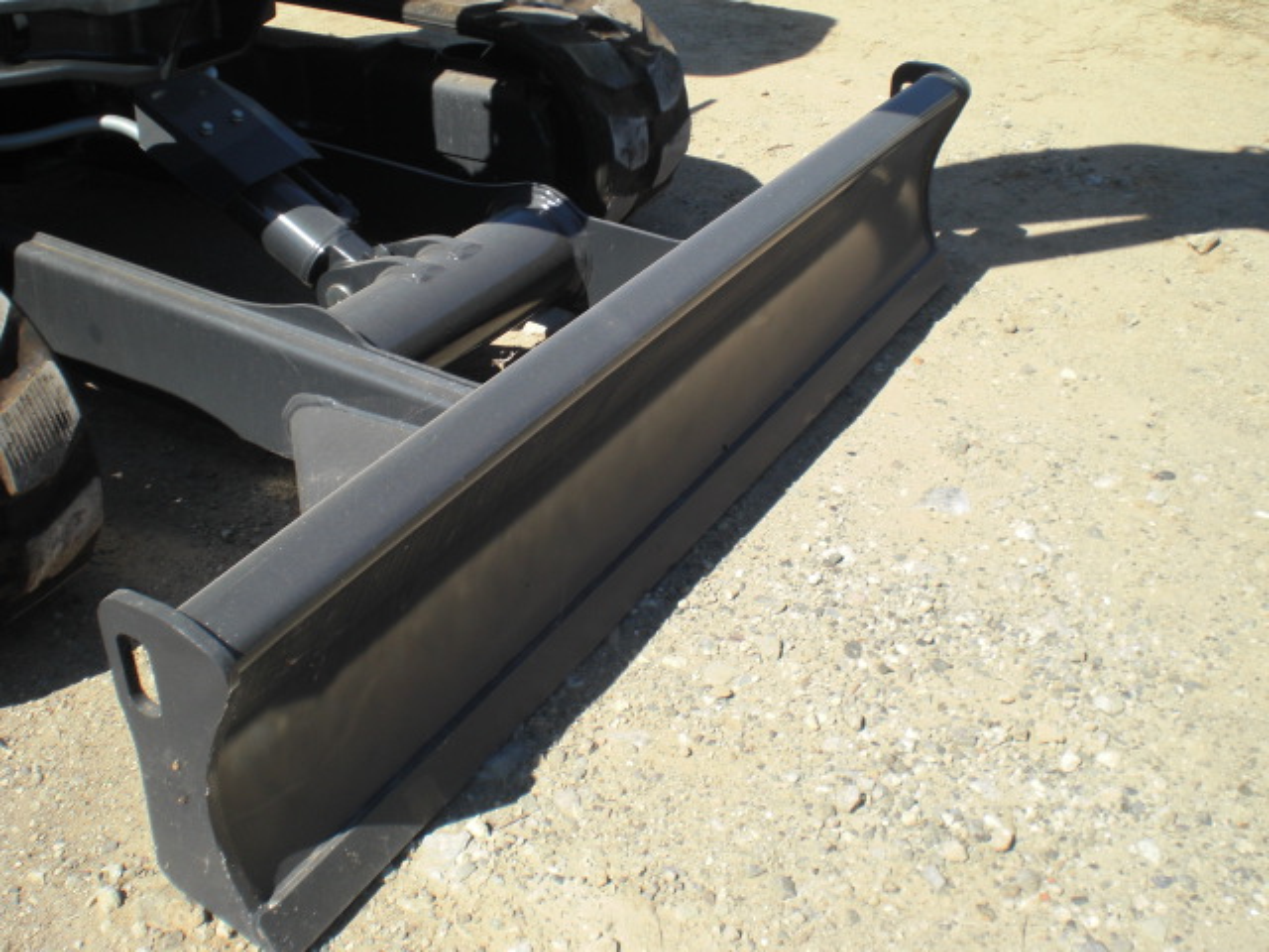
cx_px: 634
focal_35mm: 38
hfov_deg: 49.0
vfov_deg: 37.7
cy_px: 476
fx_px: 1393
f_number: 5.6
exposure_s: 1/250
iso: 64
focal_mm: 6.3
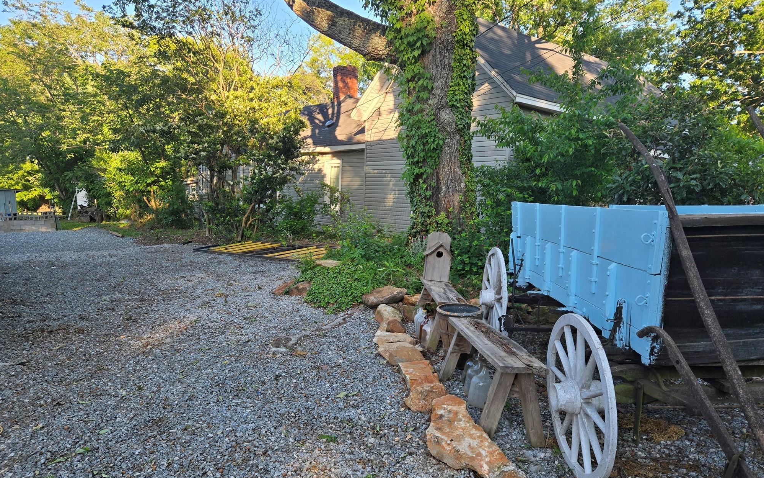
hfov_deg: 72.5
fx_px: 521
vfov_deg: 49.2
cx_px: 378
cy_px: 267
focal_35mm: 25
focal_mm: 5.4
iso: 80
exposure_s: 1/1064
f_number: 1.8
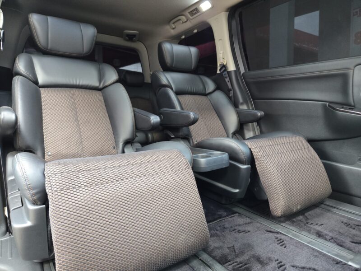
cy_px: 136
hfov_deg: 73.9
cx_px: 180
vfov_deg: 58.9
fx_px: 240
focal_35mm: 23
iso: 640
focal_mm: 5.4
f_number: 1.8
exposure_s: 1/100
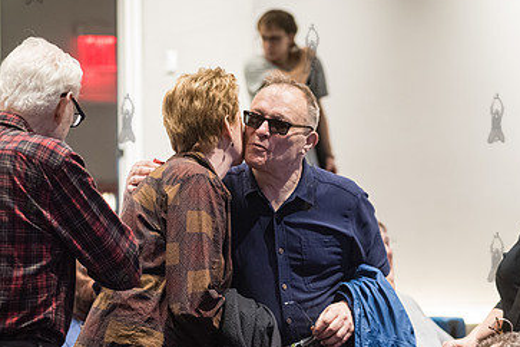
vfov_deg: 7.7
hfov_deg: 11.5
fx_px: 2585
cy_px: 187
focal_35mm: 179
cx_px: 311
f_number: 4
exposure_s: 1/200
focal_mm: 112
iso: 5000
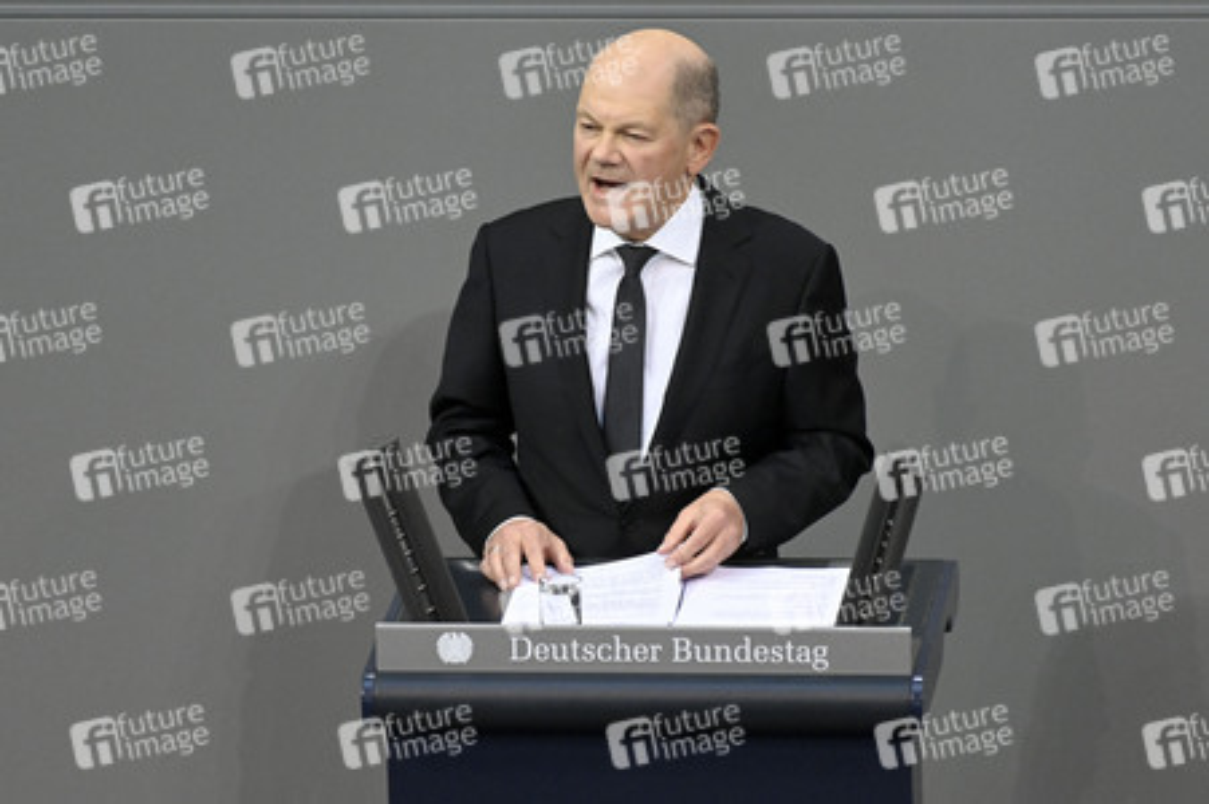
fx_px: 16779
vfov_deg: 2.7
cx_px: 604
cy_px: 402
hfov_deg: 4.1
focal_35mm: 500
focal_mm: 500
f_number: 5.6
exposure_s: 1/320
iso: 8000
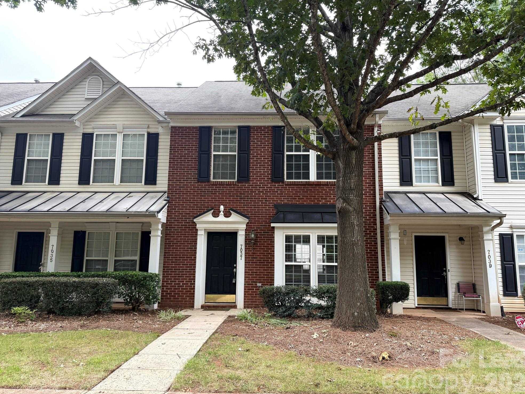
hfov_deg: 69.4
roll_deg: -1.1
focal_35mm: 25
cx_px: 269
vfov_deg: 54.9
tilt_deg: +9.4
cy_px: 196
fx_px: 379
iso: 100
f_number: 1.78
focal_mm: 6.76
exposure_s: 1/233
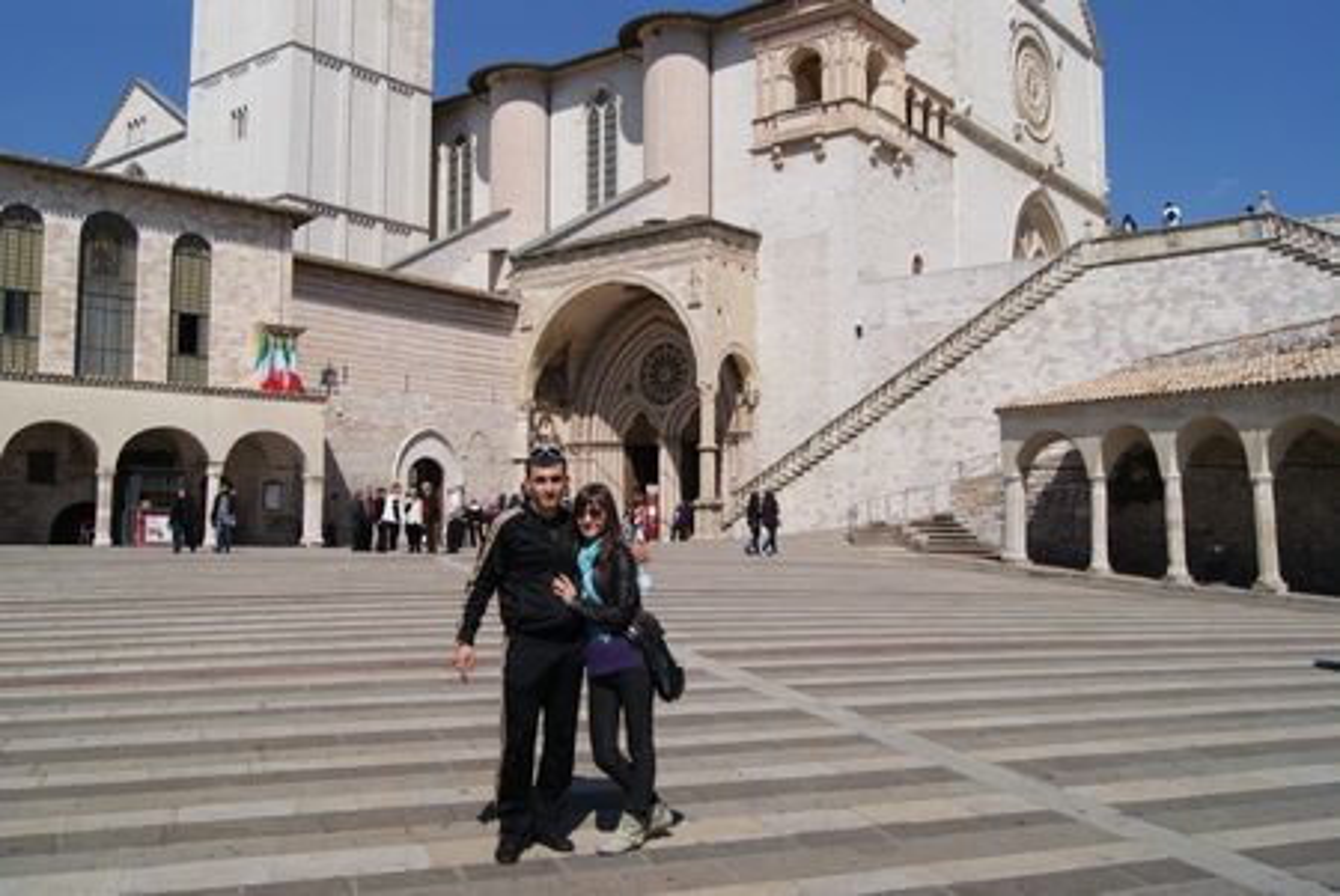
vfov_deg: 40.1
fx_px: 1229
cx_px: 670
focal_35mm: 33
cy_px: 448
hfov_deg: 57.2
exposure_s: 1/4000
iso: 400
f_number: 5.6
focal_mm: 22
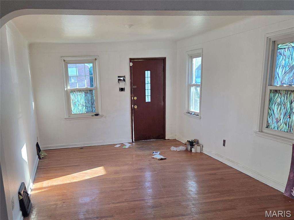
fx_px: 195
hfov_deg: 74.0
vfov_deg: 58.8
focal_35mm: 23
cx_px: 147
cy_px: 110
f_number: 1.8
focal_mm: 5.4
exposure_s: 1/180
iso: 125
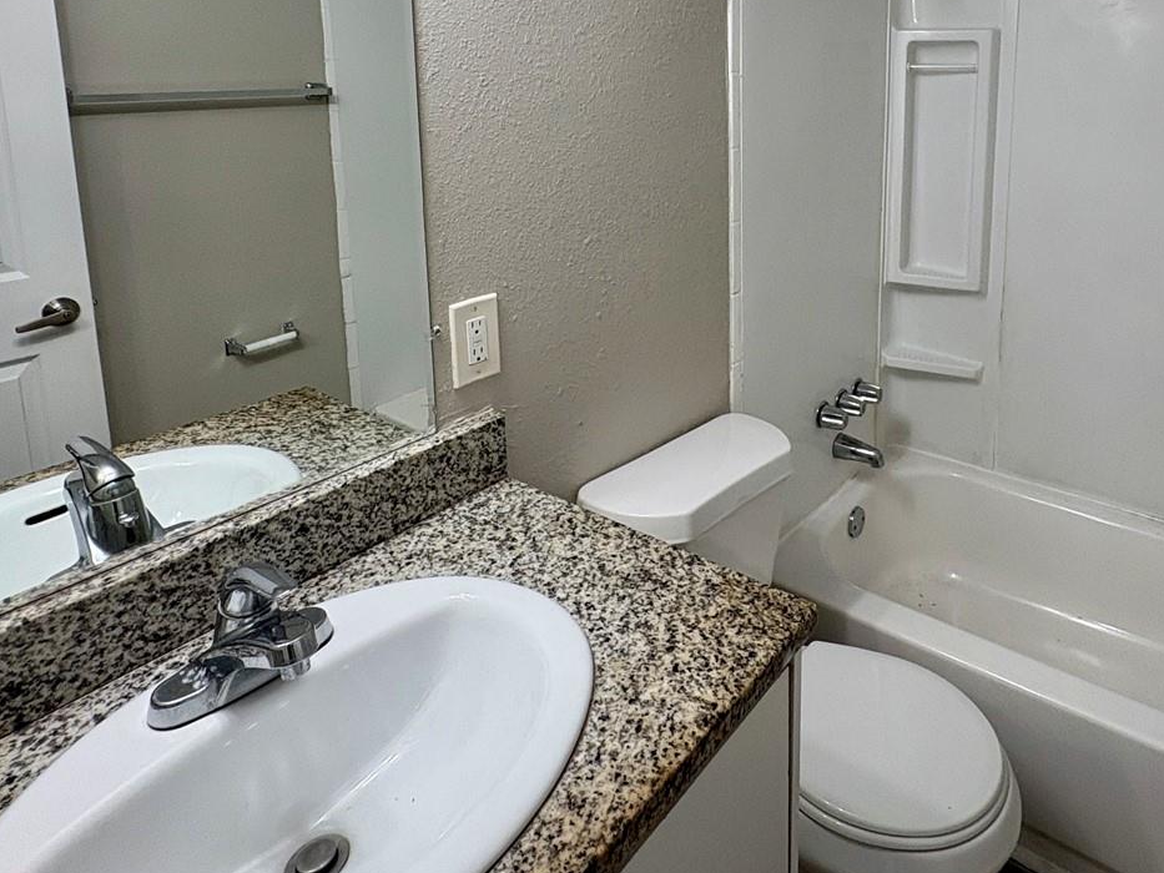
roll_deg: -0.4
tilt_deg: -8.7
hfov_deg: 69.7
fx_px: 807
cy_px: 192
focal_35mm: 24
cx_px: 769
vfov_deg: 53.6
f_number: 2.2
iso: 160
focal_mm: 2.22
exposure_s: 1/120
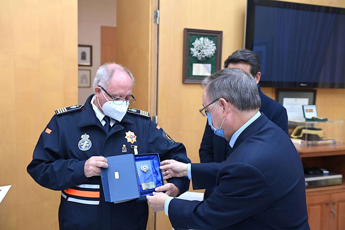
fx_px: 383
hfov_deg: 48.5
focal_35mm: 40
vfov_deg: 33.4
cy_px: 115
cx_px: 172
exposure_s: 1/200
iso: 1600
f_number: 4
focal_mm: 40
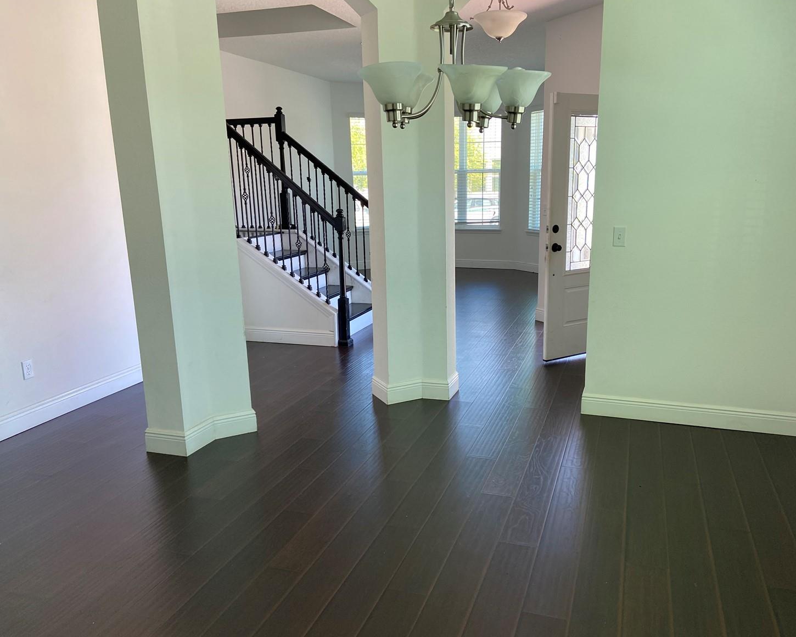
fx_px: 660
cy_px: 325
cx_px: 430
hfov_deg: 62.1
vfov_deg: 51.5
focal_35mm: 28
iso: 100
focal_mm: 4.25
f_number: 1.8
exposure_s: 1/121
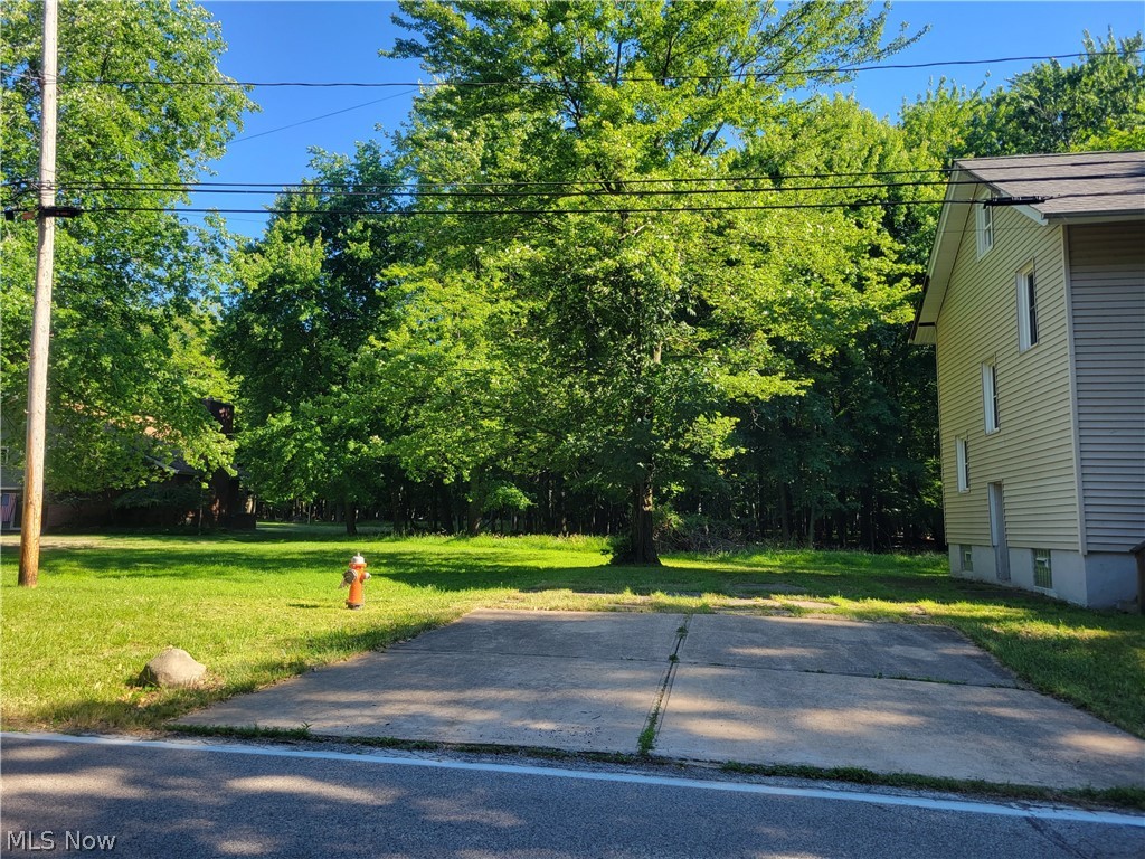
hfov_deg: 67.3
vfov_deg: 53.1
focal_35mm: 26
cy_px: 430
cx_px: 572
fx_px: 860
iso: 40
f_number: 1.8
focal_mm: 5.4
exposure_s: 1/533
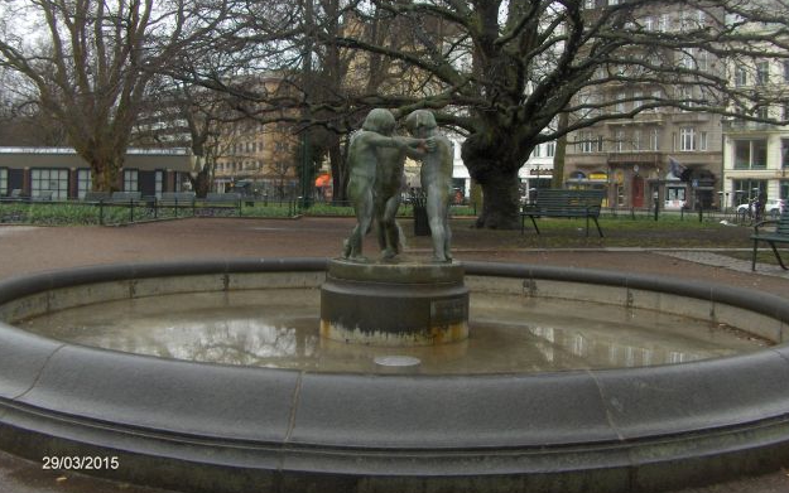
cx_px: 396
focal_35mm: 38
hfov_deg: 51.5
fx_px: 817
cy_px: 227
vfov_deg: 33.6
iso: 100
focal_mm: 5.8
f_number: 2.6
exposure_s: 1/281
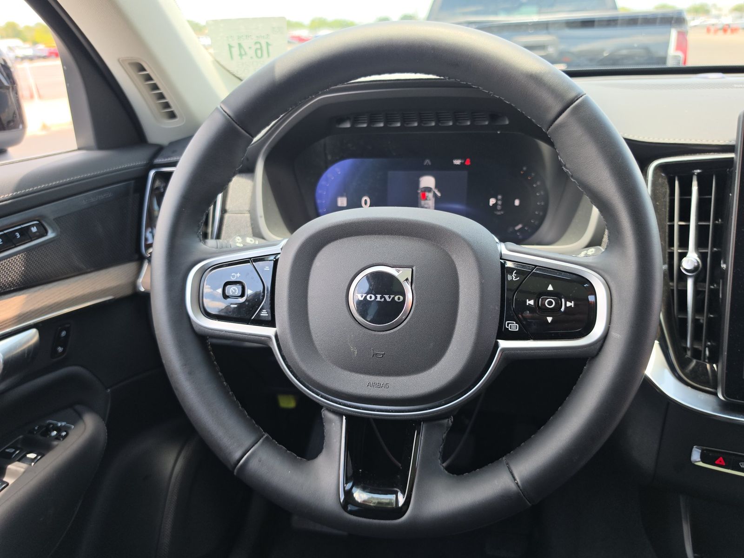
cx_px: 372
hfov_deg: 73.9
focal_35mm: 23
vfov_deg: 58.9
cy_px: 279
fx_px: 494
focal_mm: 6.5
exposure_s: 1/138
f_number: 1.4
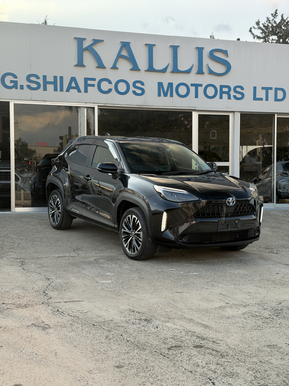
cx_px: 144
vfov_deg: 39.7
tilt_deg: -2.1
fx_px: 534
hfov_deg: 30.3
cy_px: 193
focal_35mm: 48
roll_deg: -0.2
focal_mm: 6.76
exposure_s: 1/506
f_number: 1.78
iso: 100
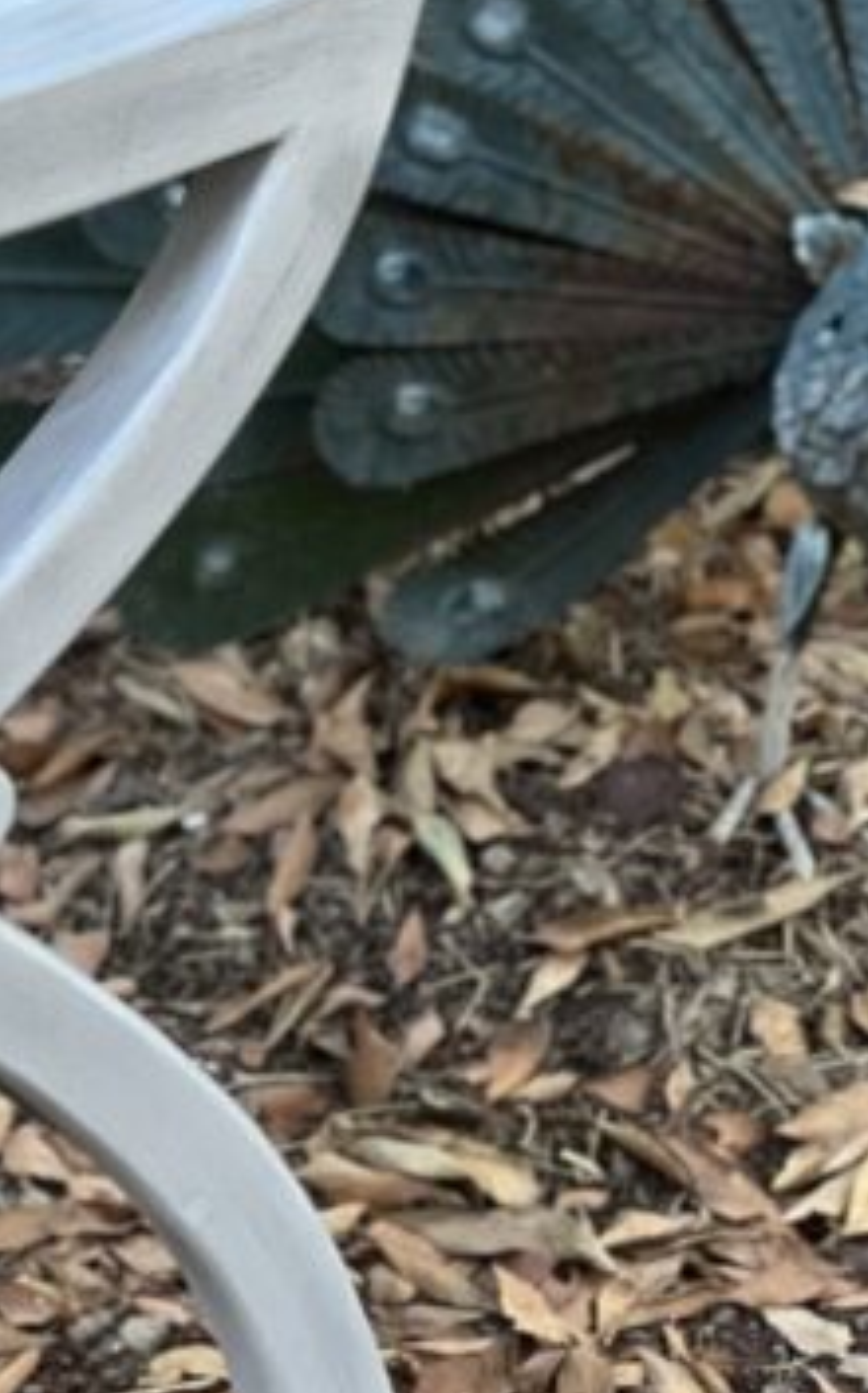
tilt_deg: -20.0
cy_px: 36
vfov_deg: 8.8
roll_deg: -0.4
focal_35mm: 237
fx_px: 8989
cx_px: -450
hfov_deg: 5.5
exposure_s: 1/121
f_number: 2.8
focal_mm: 9
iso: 200
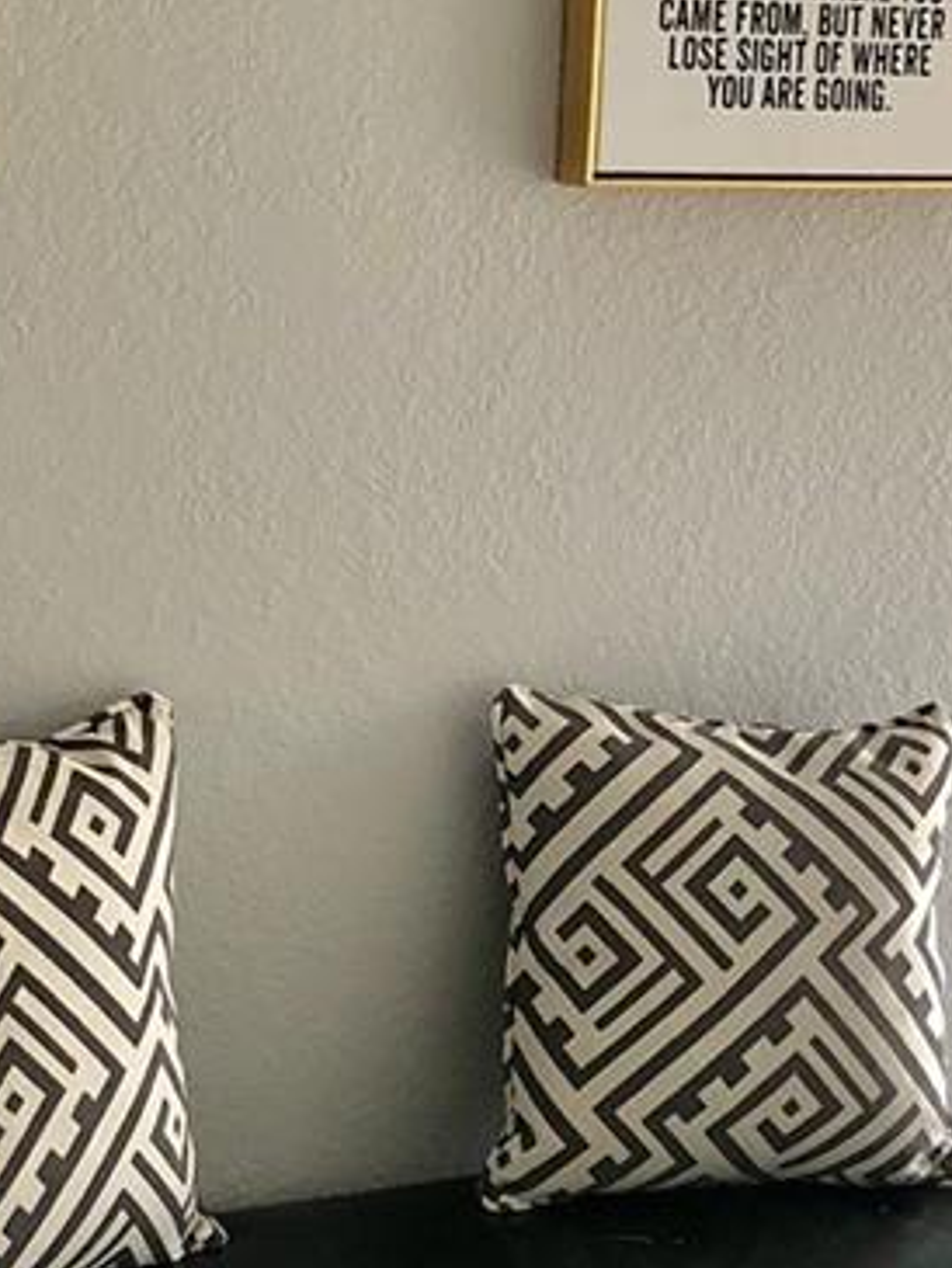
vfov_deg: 21.3
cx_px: 514
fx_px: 3372
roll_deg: -3.8
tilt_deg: -9.0
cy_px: 577
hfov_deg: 16.1
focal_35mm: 92
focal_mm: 4
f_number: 1.8
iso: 40
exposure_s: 1/20
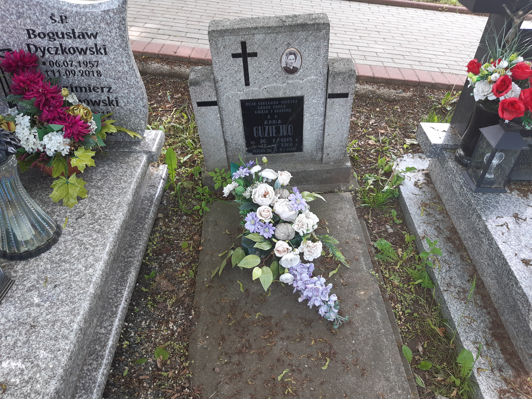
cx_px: 266
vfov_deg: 53.1
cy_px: 200
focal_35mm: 26
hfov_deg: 67.3
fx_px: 400
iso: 40
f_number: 1.7
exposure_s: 1/100
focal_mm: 3.92
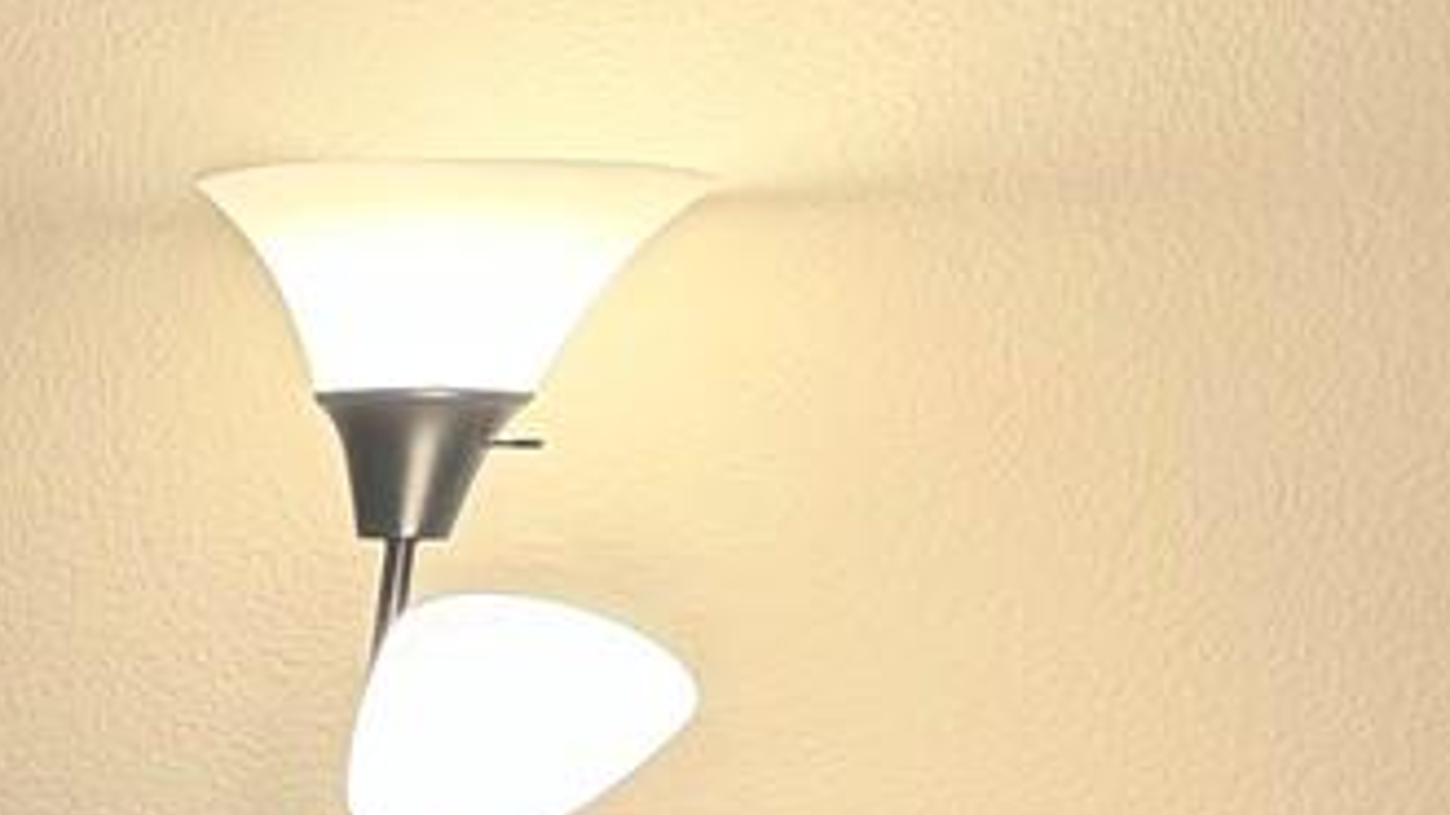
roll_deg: -0.2
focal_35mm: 127
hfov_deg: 12.9
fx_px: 4883
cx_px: -2045
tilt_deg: -12.5
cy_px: 1894
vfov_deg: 8.7
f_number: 1.78
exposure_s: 1/60
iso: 125
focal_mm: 6.76
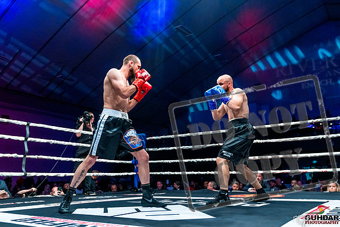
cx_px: 170
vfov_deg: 40.2
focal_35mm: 33
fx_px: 310
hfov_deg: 57.4
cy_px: 114
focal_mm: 31
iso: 4000
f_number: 4
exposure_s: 1/1000
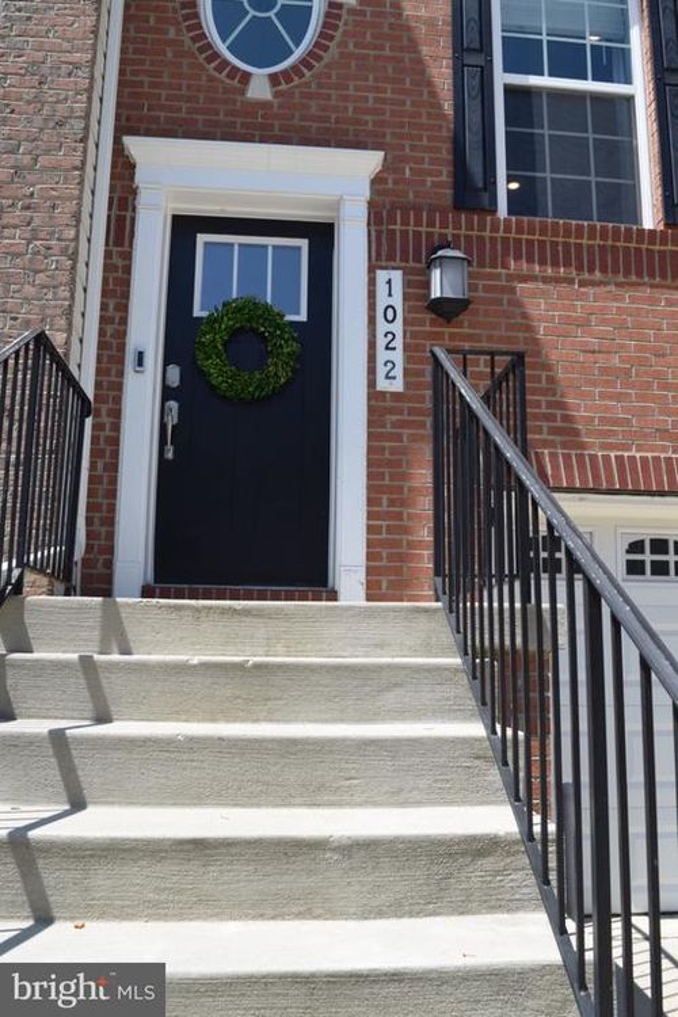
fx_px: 932
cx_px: 339
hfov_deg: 40.0
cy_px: 508
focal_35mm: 33
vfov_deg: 57.2
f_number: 9
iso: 200
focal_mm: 22
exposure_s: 1/320
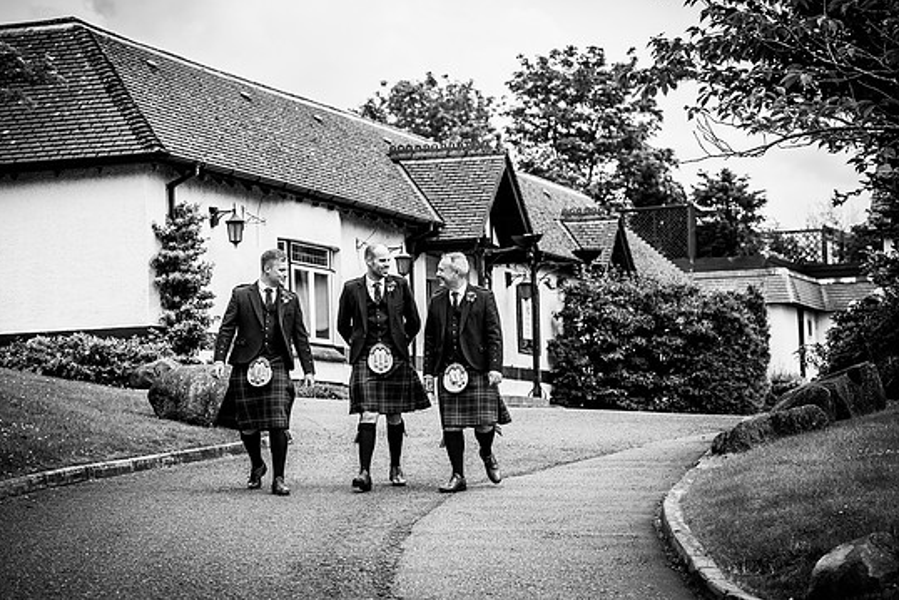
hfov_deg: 18.6
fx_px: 2748
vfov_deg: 12.5
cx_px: 436
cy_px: 278
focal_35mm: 110
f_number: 4.5
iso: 200
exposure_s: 1/1250
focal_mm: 102
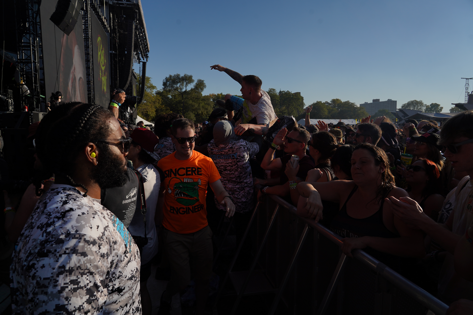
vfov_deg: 53.1
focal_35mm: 24
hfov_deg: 73.7
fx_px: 315
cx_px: 236
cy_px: 158
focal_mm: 24
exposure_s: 1/800
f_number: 8
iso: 100
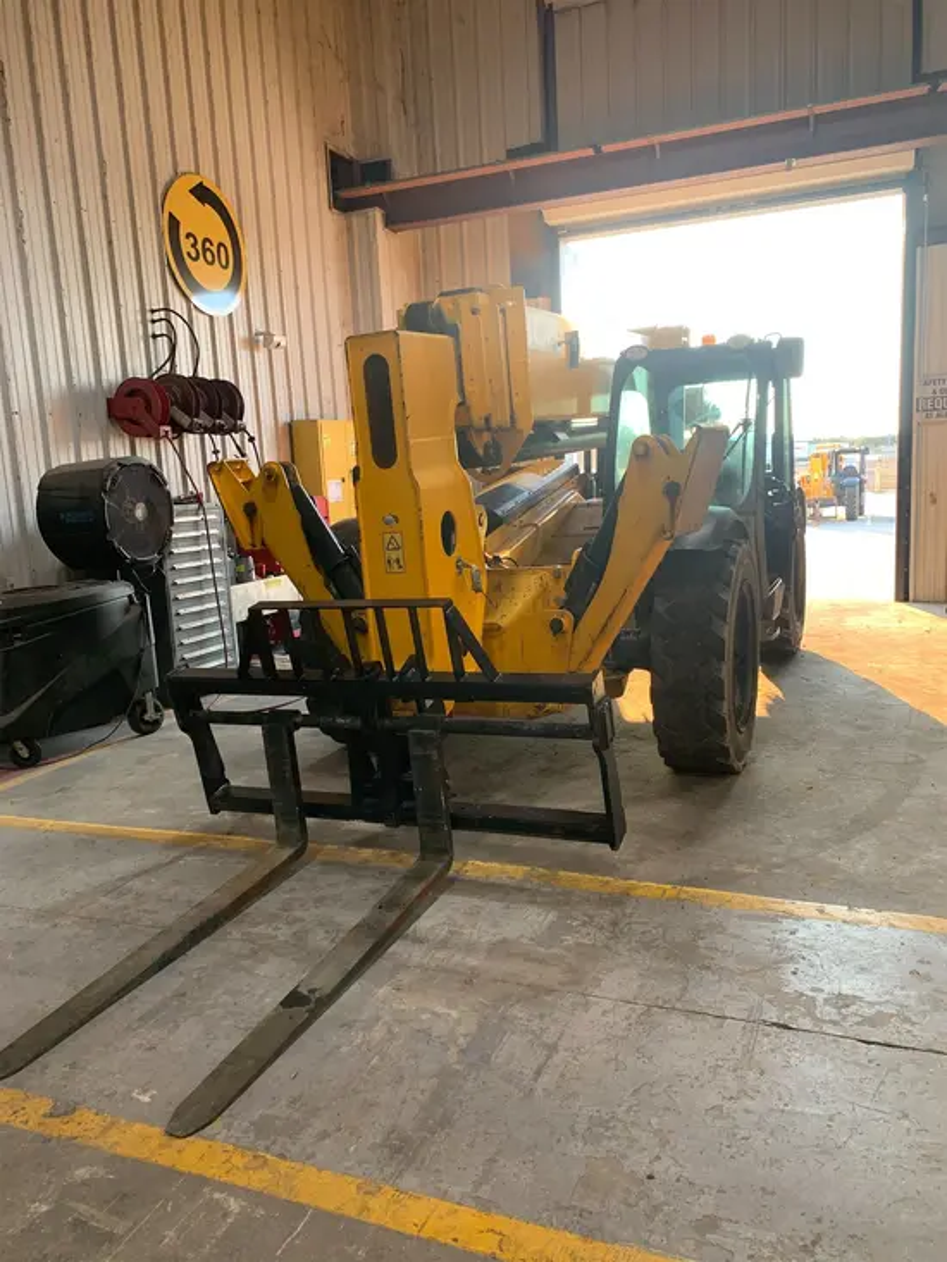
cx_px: 474
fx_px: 948
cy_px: 631
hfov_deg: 53.1
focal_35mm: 26
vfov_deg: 67.3
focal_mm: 4.25
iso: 80
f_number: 1.8
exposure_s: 1/121
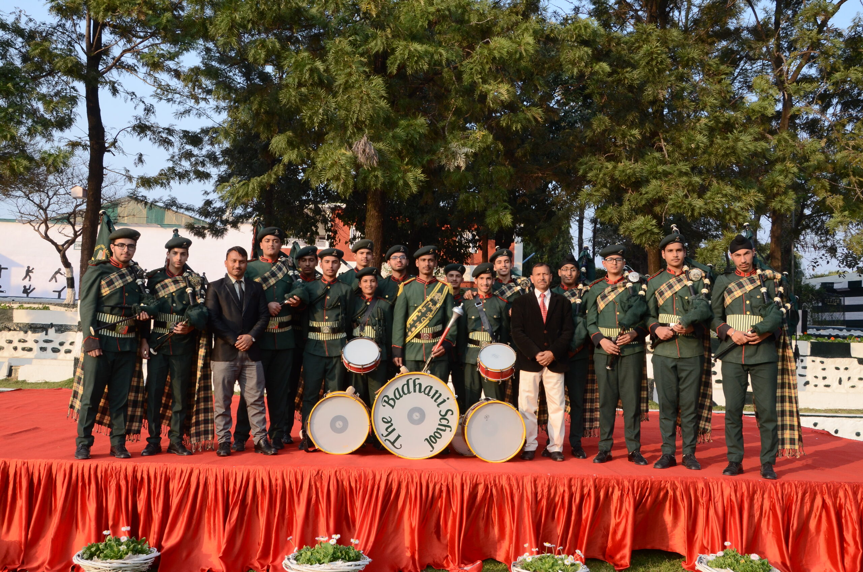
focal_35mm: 33
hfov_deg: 57.3
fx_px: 790
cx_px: 432
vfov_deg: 39.8
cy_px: 286
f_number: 11
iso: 400
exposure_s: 1/125
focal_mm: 22
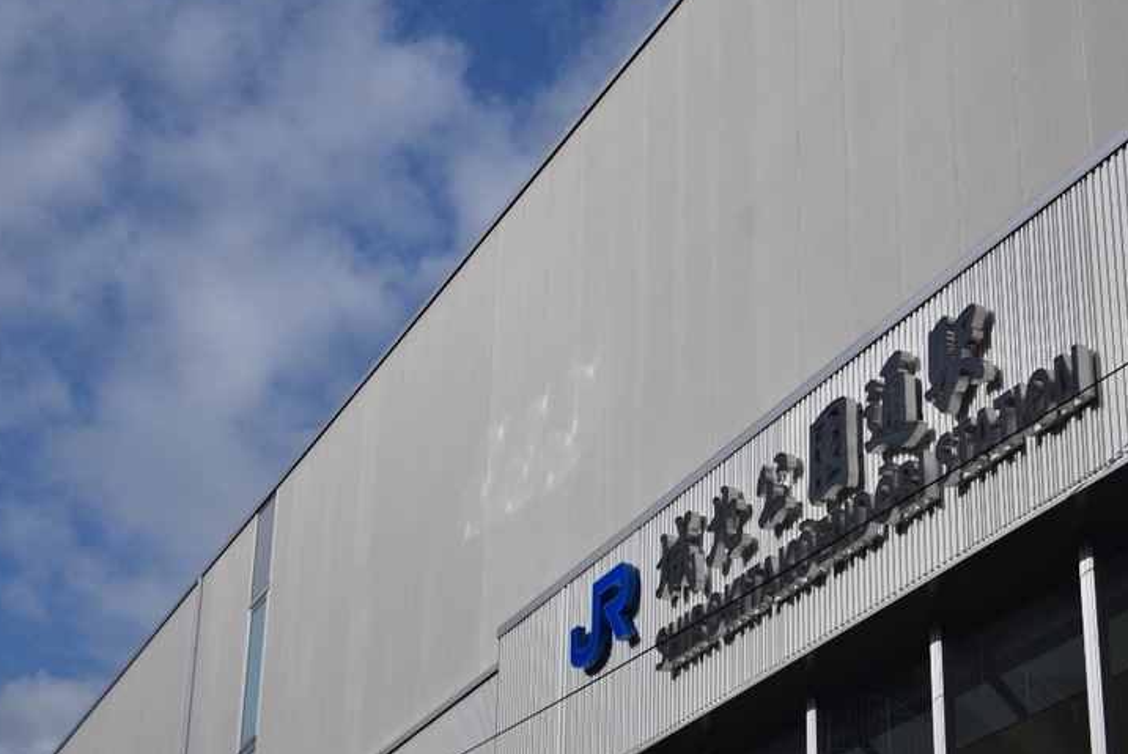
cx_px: 530
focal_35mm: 77
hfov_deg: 26.3
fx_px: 2414
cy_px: 349
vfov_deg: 17.7
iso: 100
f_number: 5
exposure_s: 1/2000
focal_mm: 46
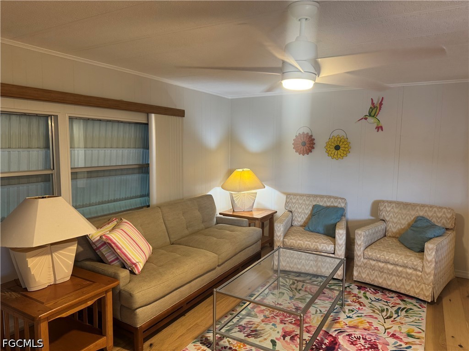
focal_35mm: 24
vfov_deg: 56.8
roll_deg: -0.7
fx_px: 325
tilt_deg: -6.5
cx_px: 234
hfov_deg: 71.6
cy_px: 176
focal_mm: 6.76
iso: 200
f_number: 1.78
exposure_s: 1/60
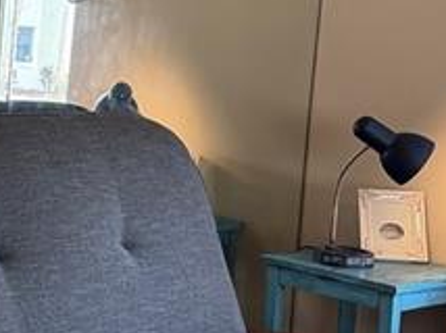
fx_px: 1480
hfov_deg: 15.9
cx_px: -196
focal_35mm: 115
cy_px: 83
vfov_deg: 12.8
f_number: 1.78
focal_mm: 6.76
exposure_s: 1/202
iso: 200
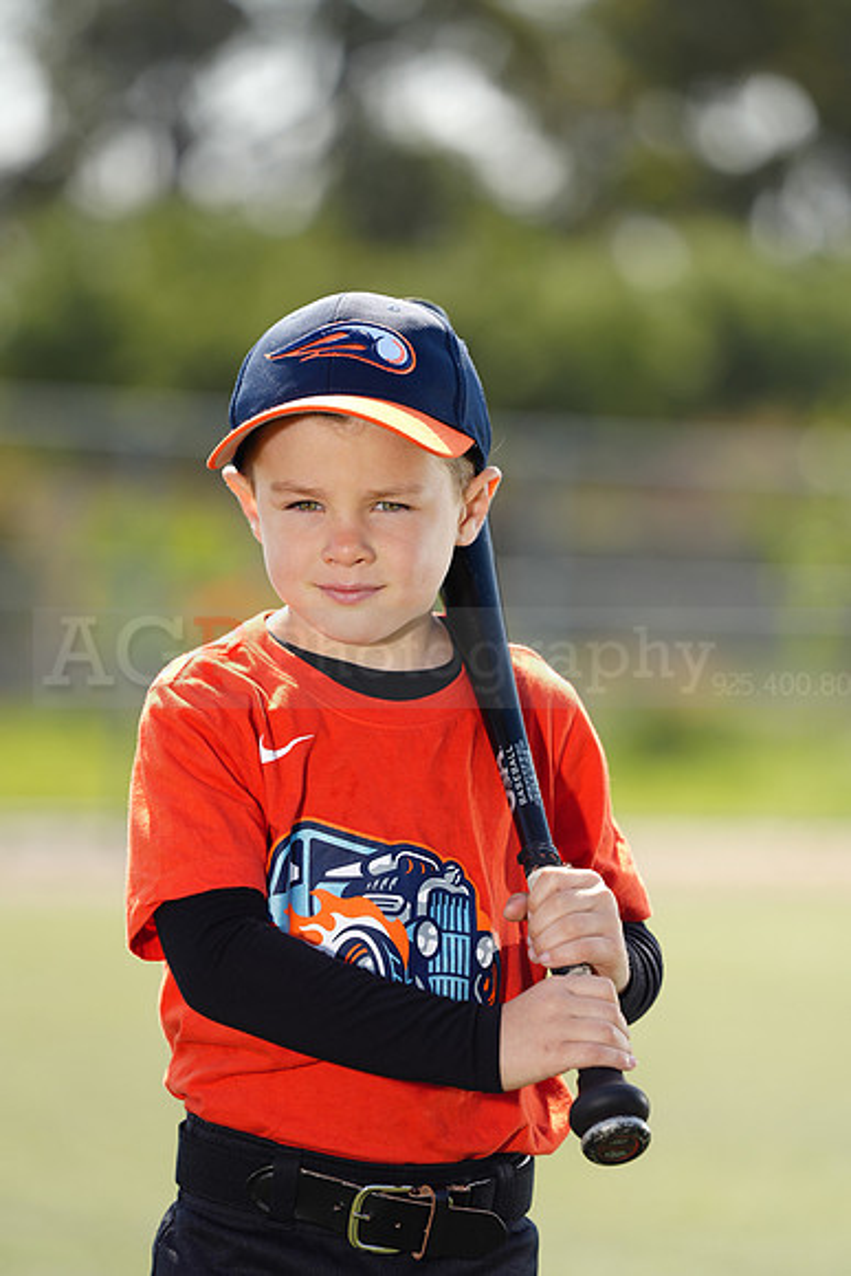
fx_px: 7087
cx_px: 426
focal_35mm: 200
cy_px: 638
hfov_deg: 6.9
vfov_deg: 10.3
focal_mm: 200
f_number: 4
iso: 50
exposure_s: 1/250
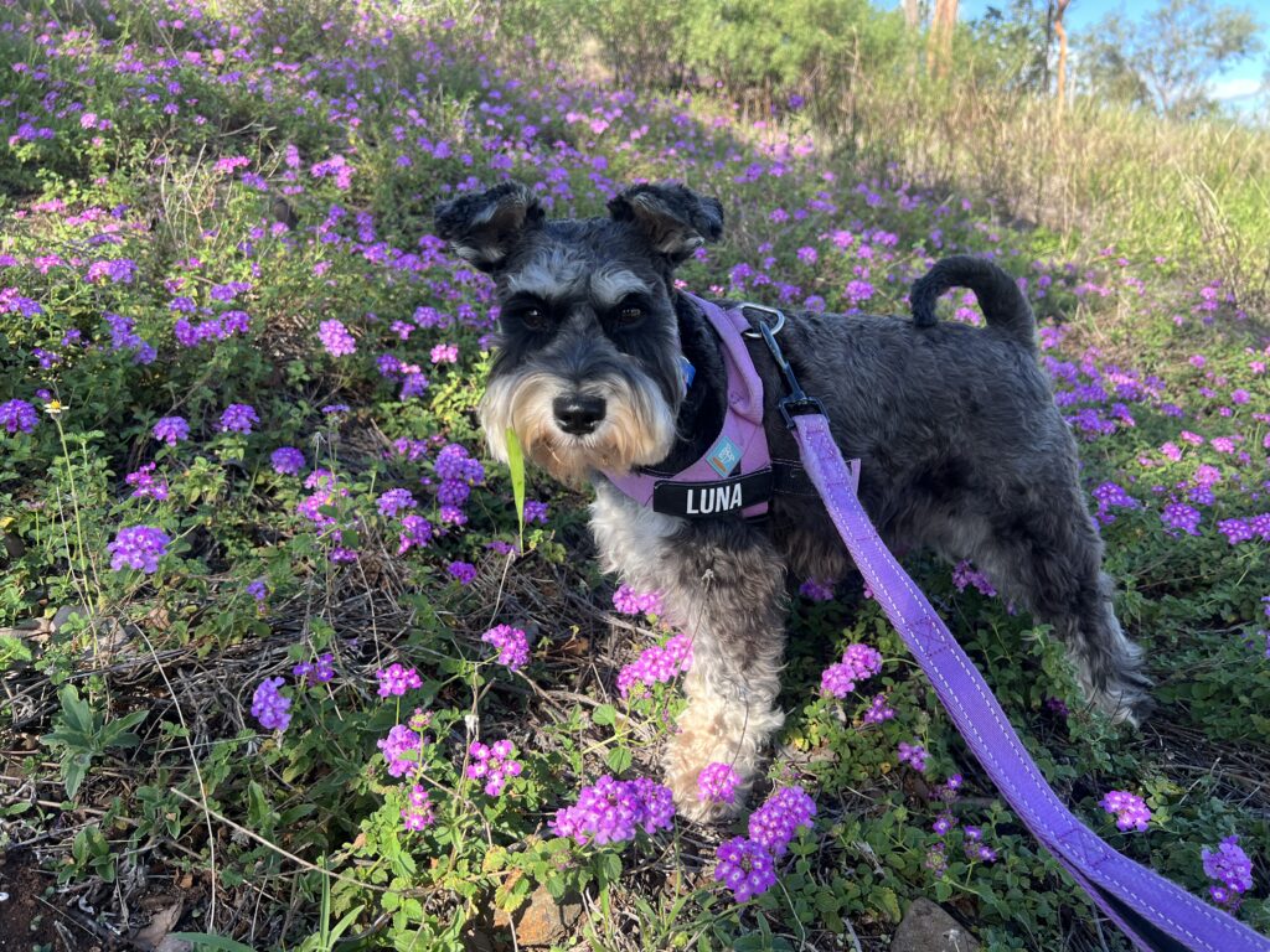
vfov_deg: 53.1
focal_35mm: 26
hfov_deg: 67.3
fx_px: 954
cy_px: 476
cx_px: 635
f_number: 1.5
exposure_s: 1/502
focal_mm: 5.7
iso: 50
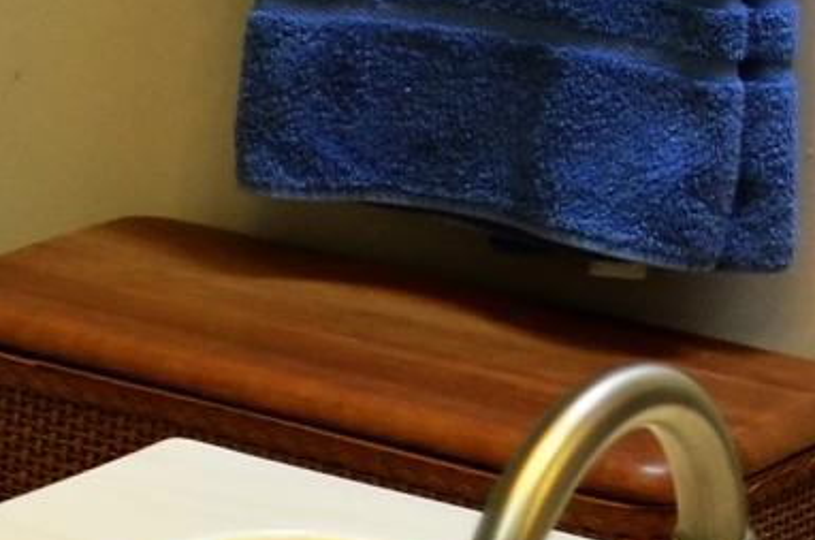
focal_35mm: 212
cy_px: -313
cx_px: -1752
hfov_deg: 8.1
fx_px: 4789
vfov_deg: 6.4
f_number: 4
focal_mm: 18
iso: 320
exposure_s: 1/60
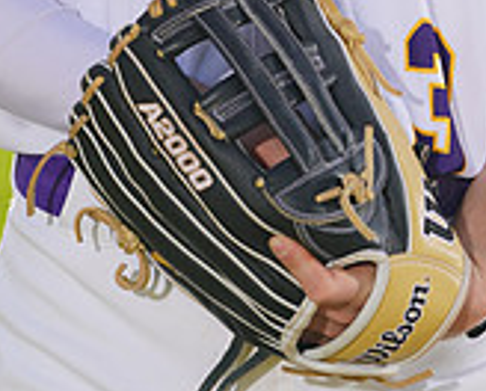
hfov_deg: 2.7
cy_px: -305
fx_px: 10410
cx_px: 324
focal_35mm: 722
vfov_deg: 2.1
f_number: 8
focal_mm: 218
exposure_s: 1/250
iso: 100
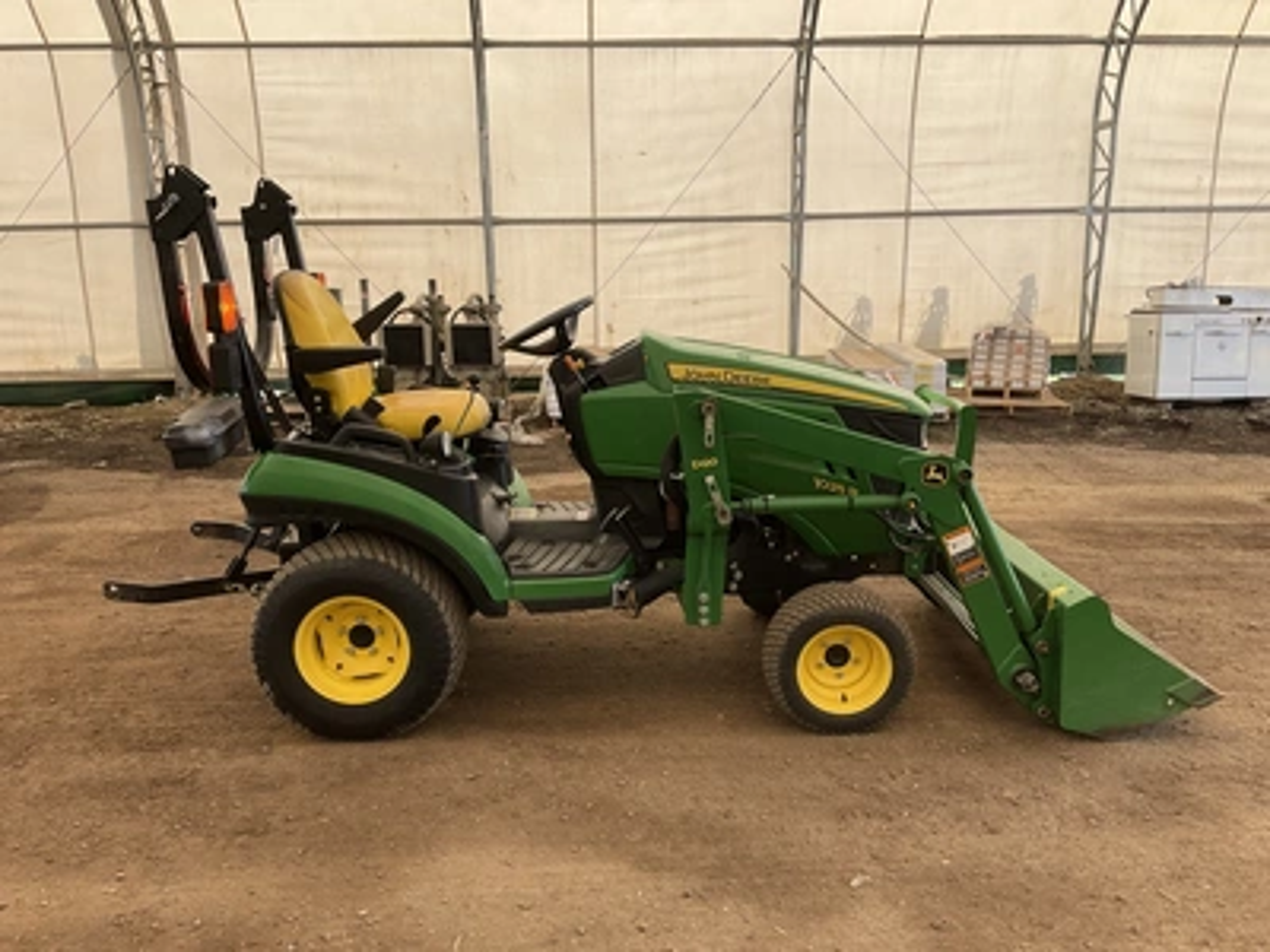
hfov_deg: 61.7
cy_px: 476
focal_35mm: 29
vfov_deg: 48.2
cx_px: 635
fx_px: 1064
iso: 25
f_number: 1.8
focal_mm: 3
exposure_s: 1/273
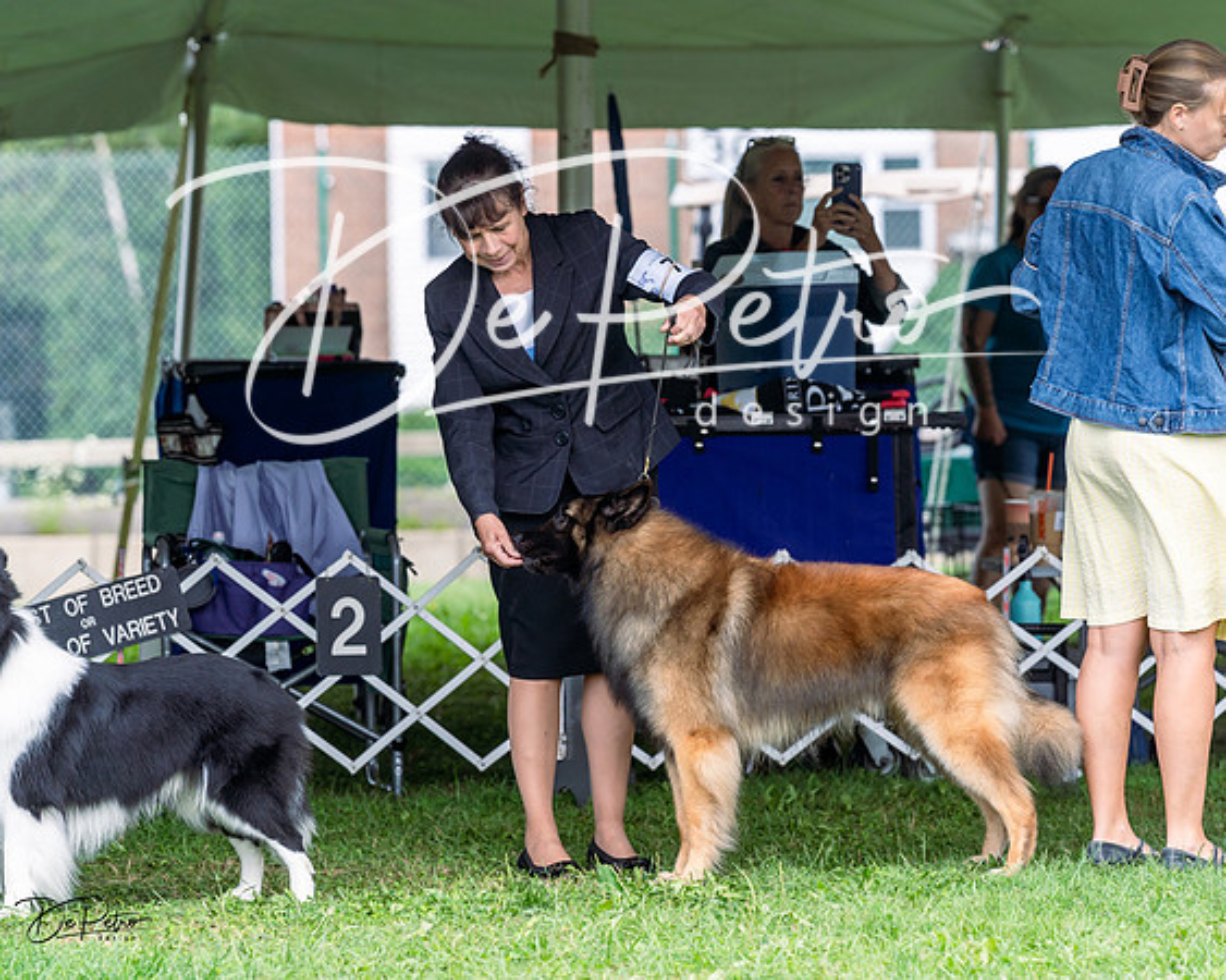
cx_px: 613
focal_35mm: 202
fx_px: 7312
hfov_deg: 9.6
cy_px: 490
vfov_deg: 7.7
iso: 400
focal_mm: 179
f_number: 5
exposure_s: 1/640
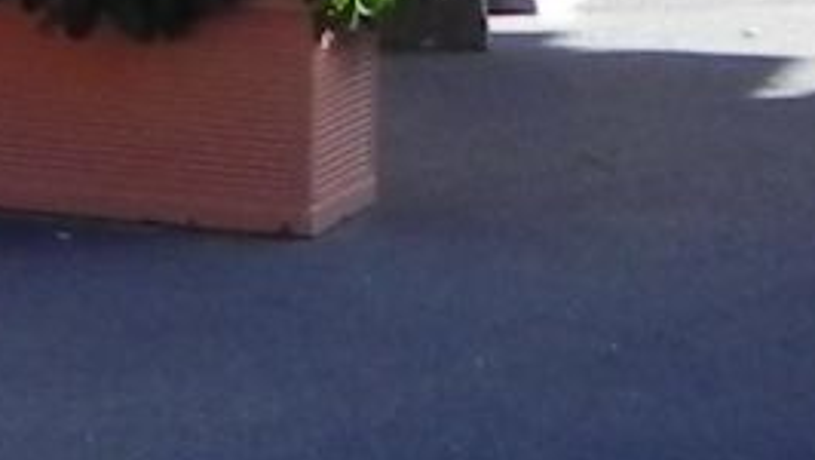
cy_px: -1178
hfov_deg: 7.3
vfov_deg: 4.2
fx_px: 5990
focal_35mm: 277
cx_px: -1198
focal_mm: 5.9
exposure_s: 1/173
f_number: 4.5
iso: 160
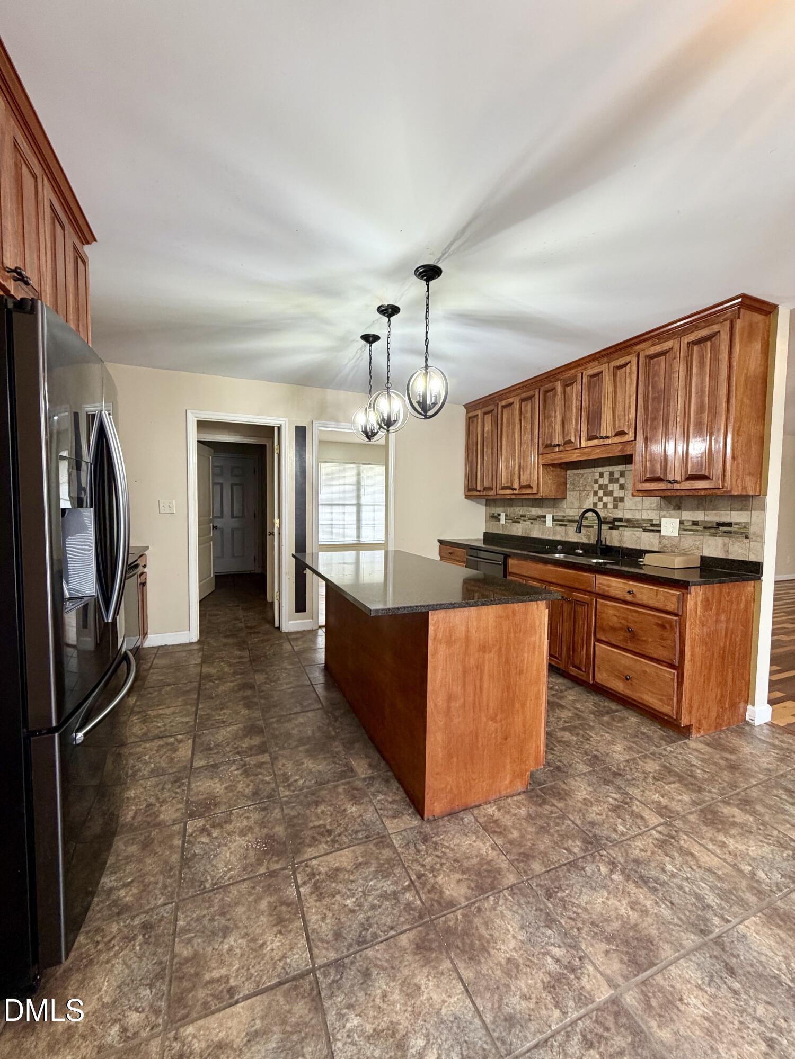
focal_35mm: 14
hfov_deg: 85.7
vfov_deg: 102.1
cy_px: 530
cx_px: 398
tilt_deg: -3.4
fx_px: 429
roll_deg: -1.1
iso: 160
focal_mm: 2.22
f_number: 2.2
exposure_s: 1/60
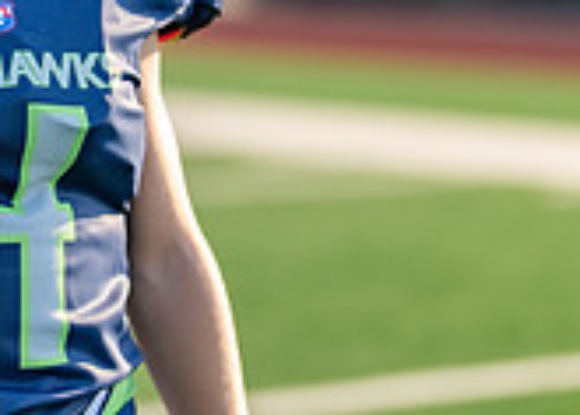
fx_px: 3131
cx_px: -29
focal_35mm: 190
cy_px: 49
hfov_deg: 10.5
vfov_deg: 7.6
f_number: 1.2
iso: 100
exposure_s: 1/4000
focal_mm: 50
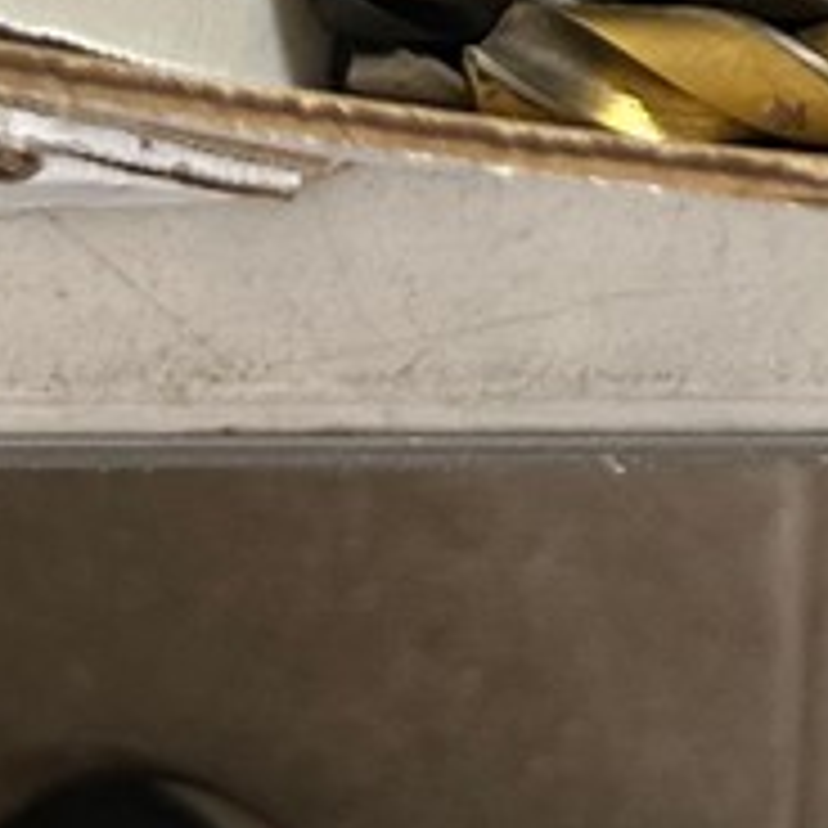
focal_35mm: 118
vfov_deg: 13.2
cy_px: -716
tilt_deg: -73.5
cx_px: 1742
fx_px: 3193
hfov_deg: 12.6
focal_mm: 6.86
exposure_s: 1/53
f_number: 1.78
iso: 250
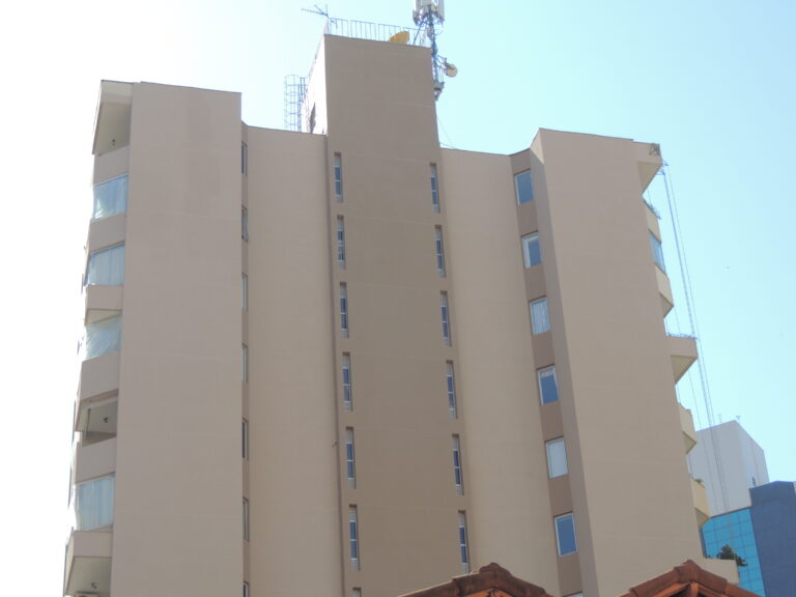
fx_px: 1610
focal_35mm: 70
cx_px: 398
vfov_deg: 21.0
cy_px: 298
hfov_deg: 27.8
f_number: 3.9
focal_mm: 12.4
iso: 100
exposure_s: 1/320
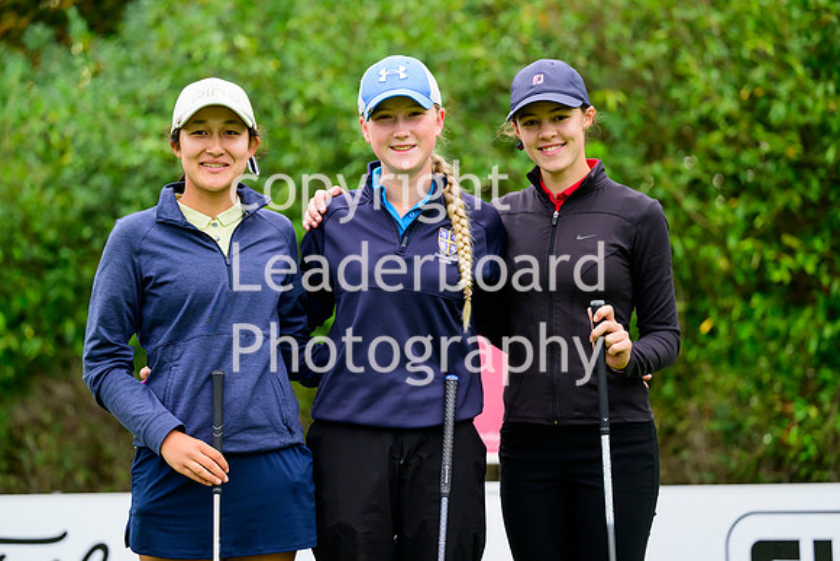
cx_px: 420
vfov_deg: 15.4
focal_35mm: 89
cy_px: 280
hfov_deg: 22.9
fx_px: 2077
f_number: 2.8
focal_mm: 89
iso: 1600
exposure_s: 1/1250
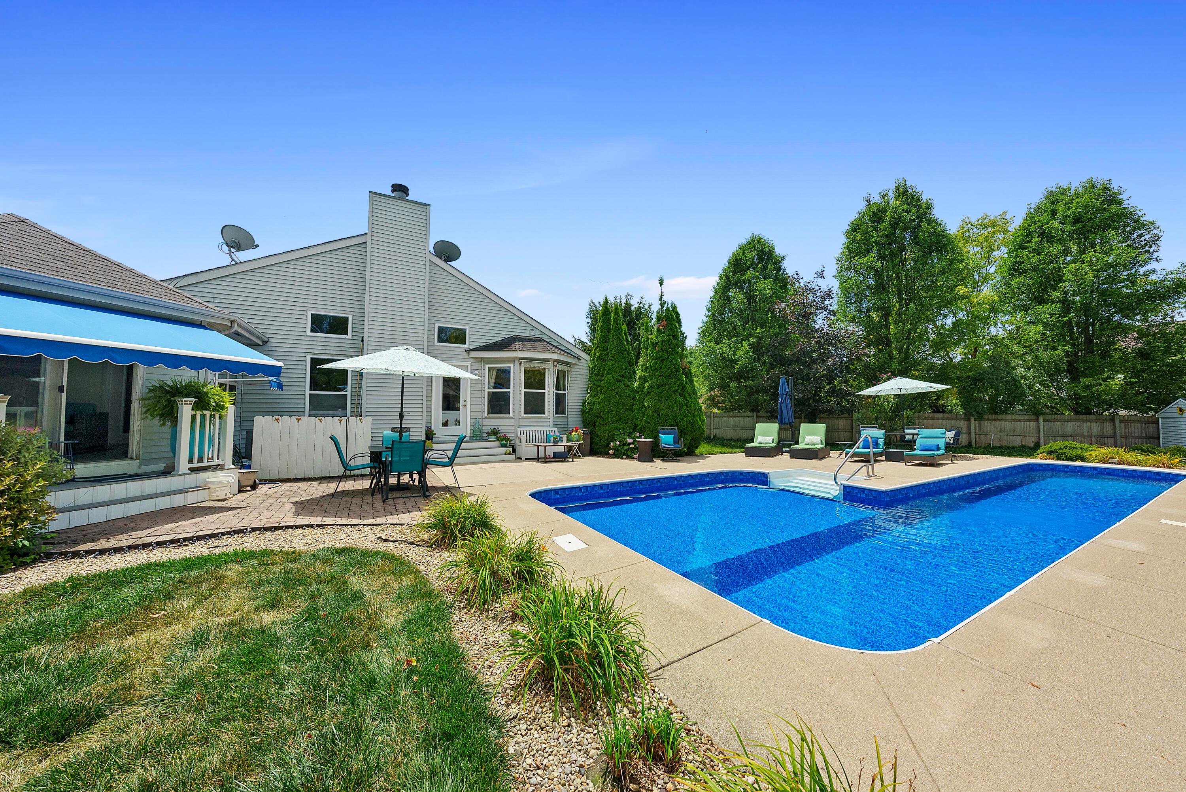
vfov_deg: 90.1
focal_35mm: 12
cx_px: 593
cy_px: 396
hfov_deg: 112.6
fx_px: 395
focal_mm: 12
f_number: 9
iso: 640
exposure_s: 1/1000
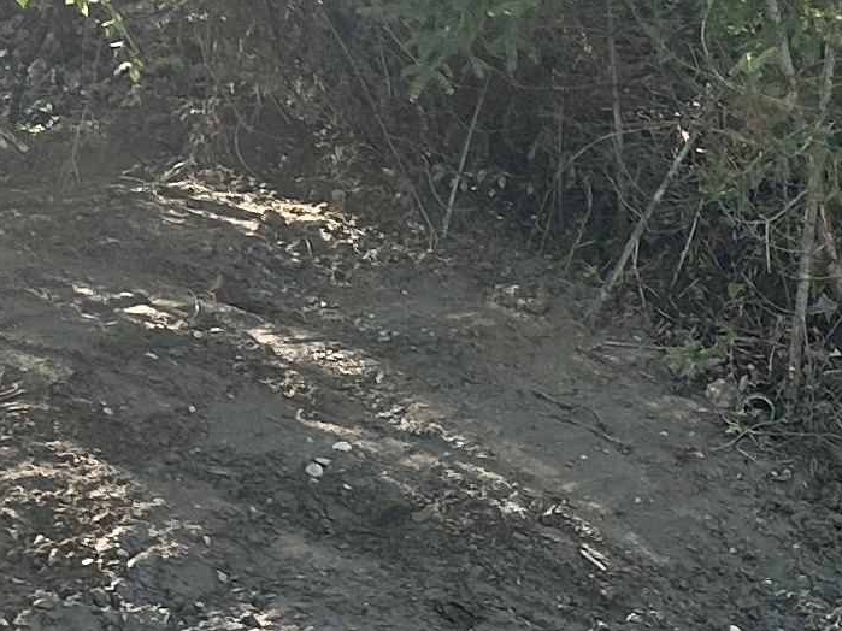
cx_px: 1344
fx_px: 3648
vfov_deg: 9.5
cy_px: 1010
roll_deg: -2.1
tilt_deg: -13.6
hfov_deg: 12.4
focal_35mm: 150
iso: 40
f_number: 1.5
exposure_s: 1/290
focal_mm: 5.7
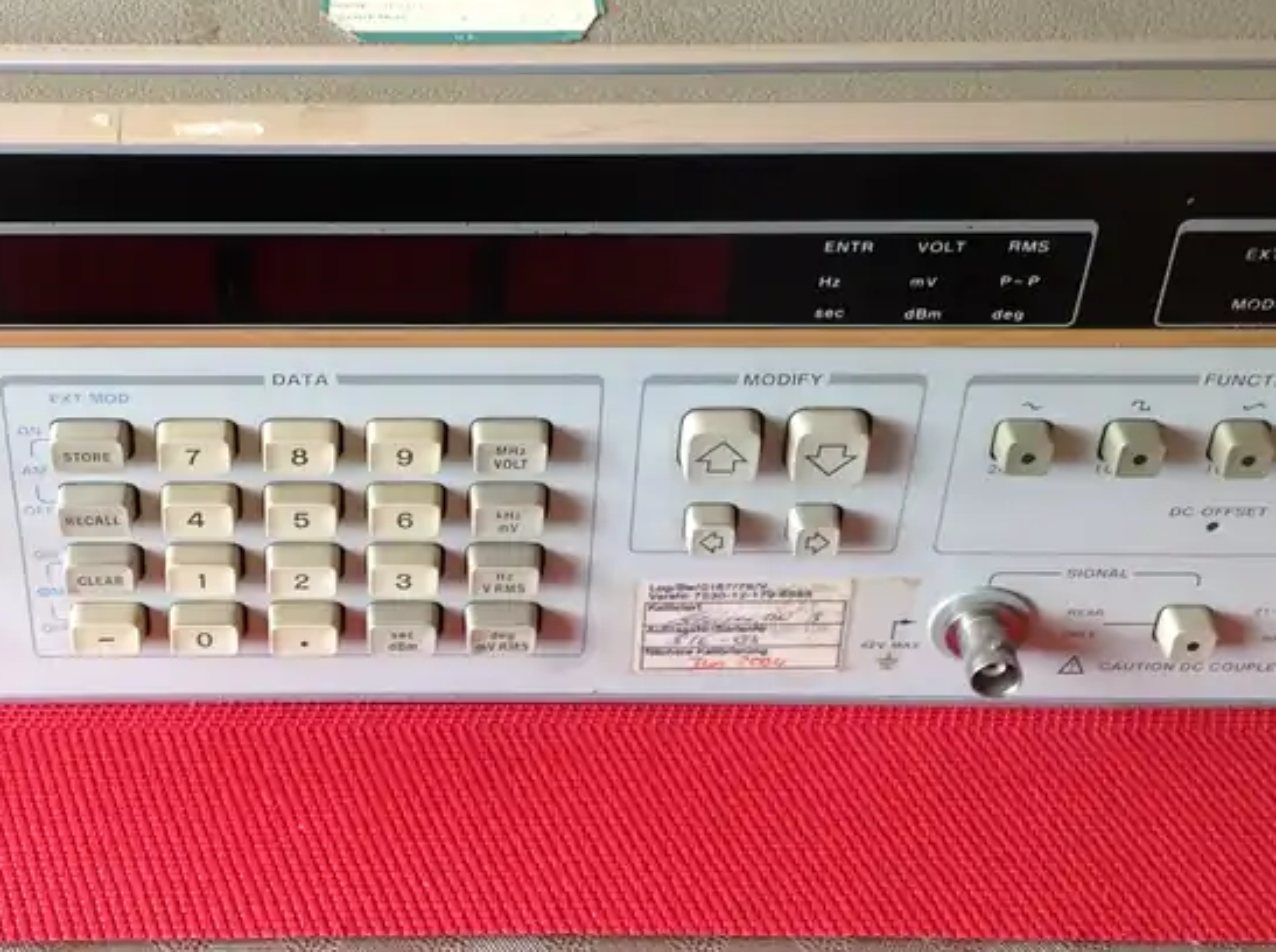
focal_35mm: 64
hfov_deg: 30.0
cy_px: 334
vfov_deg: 22.8
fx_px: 2354
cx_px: 385
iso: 64
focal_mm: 4.28
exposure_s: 1/33
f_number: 2.4
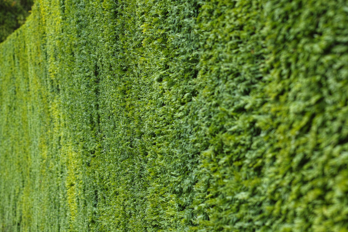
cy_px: 138
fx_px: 1199
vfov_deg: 11.1
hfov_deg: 16.5
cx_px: 127
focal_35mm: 124
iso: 100
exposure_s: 1/250
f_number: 5
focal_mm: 50
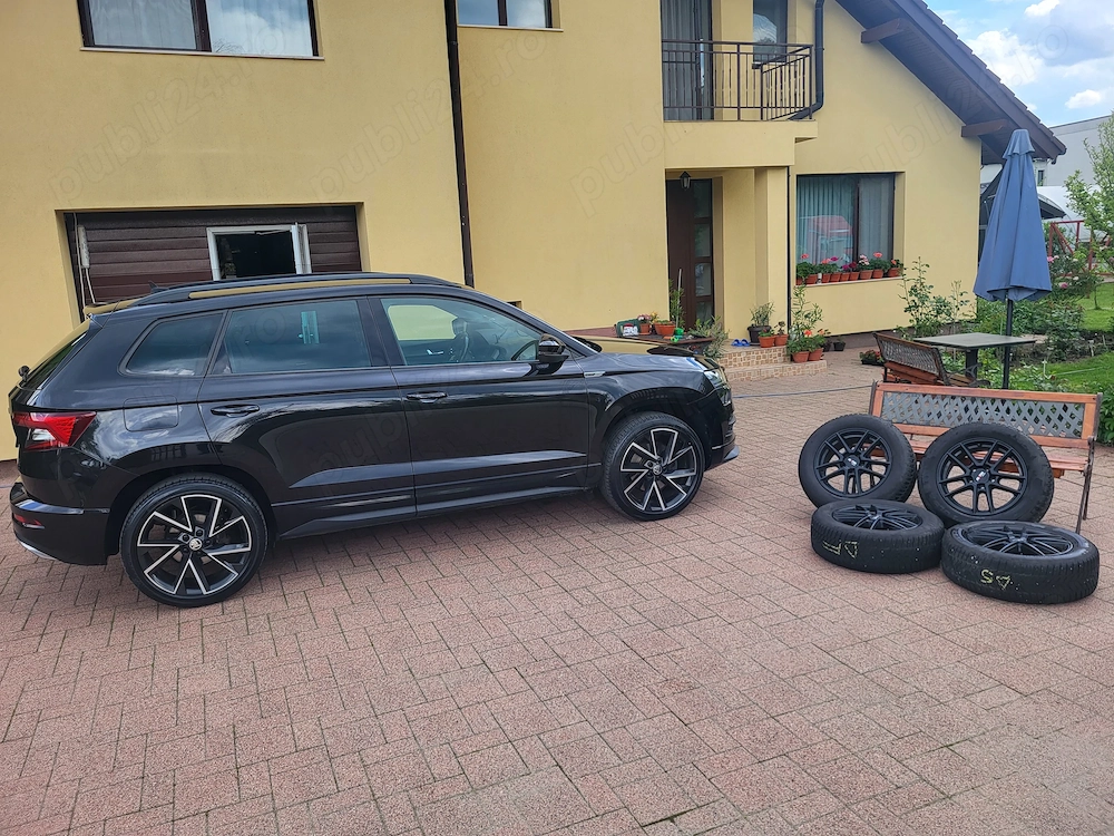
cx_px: 557
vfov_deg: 53.1
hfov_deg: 67.3
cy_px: 418
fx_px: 837
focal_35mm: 26
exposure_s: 1/426
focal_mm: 5.4
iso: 40
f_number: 1.8
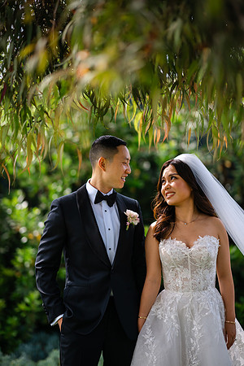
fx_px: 1067
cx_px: 122
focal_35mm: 105
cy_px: 183
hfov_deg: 13.0
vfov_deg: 19.5
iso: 80
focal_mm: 105
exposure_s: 1/8000
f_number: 1.4
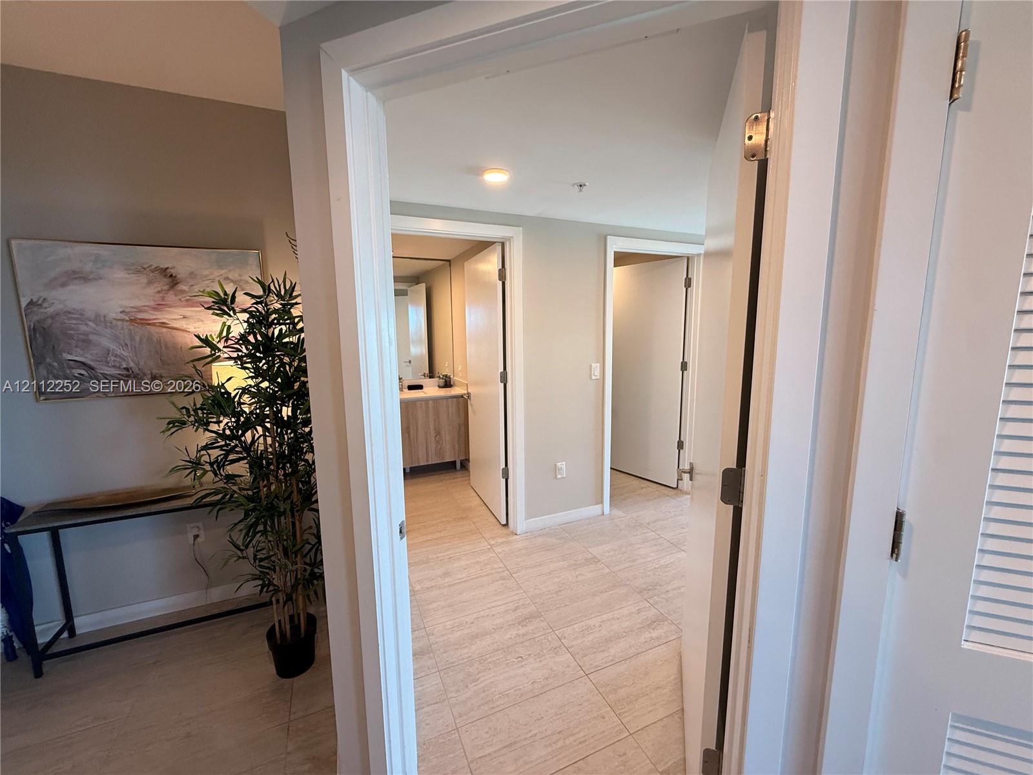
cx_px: 516
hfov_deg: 102.1
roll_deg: +0.5
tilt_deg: -7.5
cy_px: 388
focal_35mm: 14
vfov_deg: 85.7
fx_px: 418
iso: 160
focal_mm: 2.22
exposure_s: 1/120
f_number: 2.2
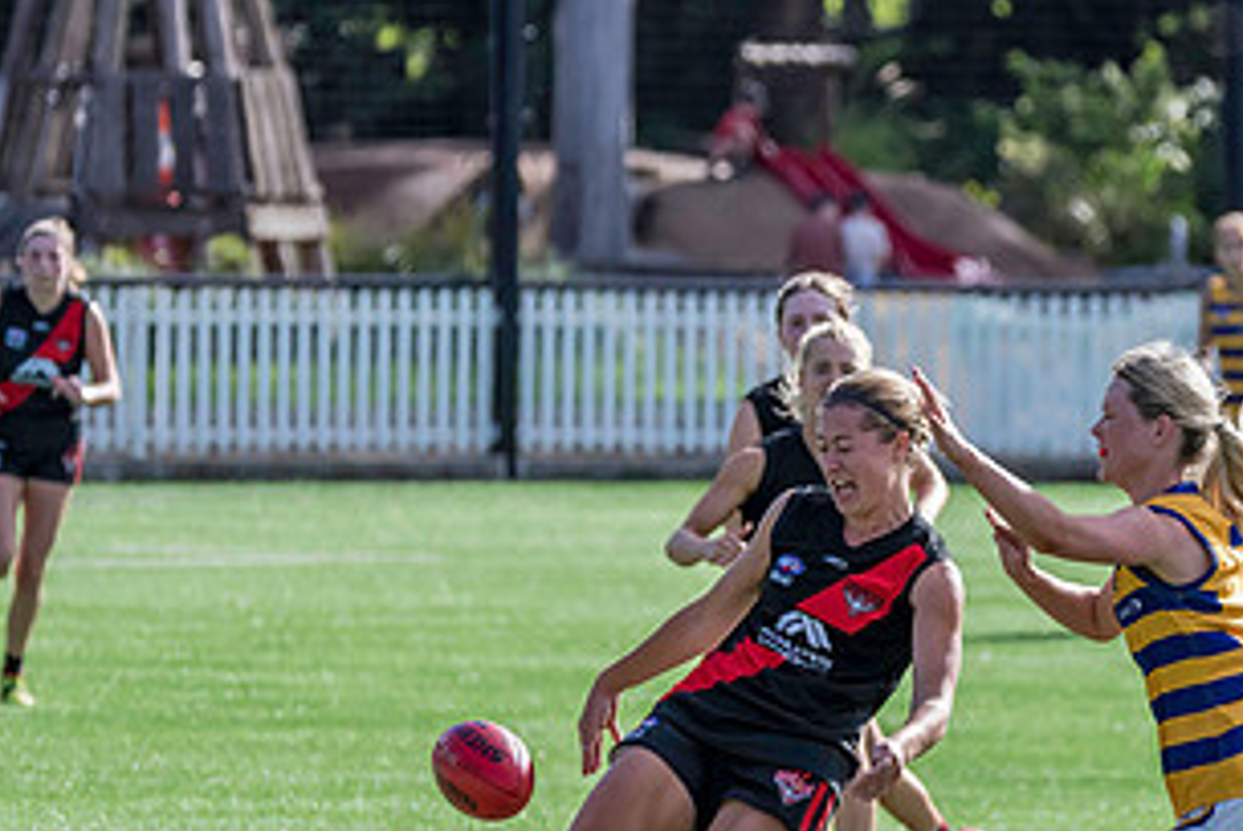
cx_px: 750
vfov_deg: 2.6
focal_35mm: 525
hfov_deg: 3.9
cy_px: 752
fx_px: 18144
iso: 800
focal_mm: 260
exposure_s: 1/1600
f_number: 8
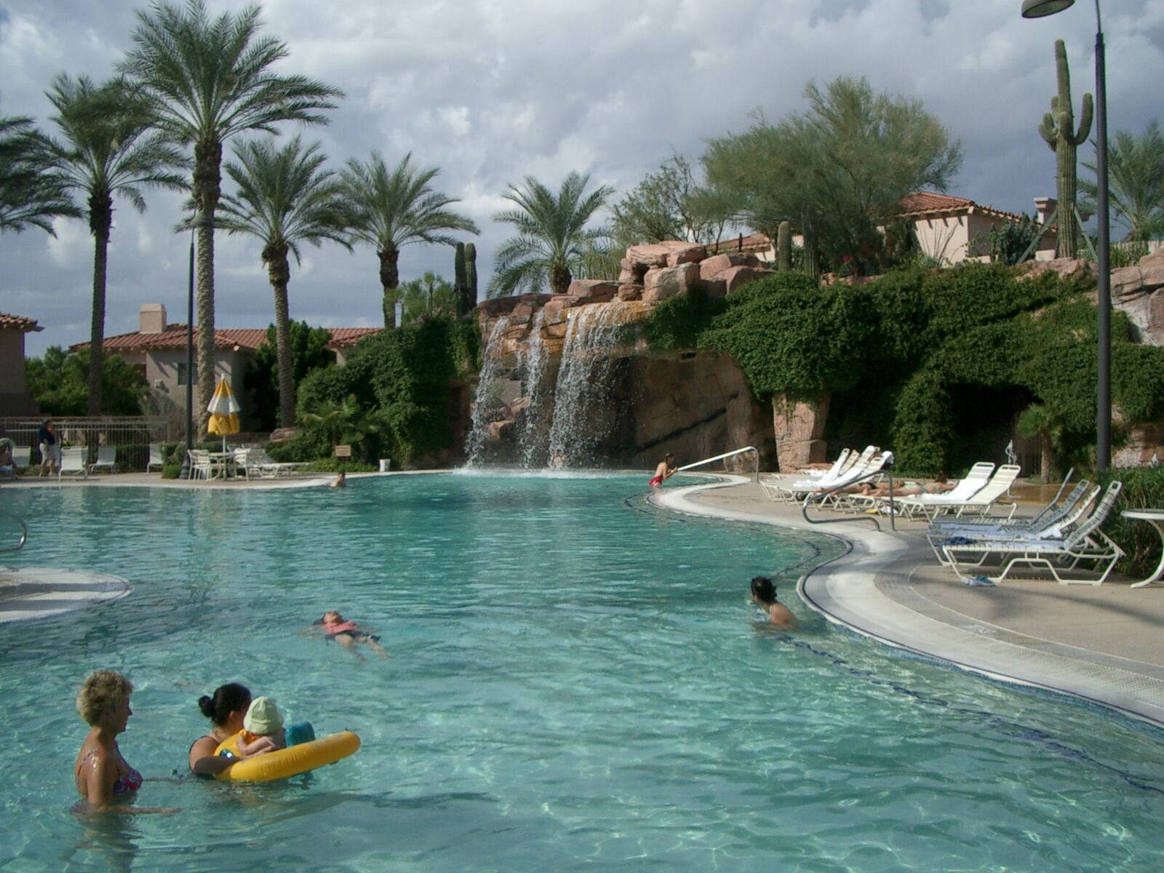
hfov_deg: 52.6
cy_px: 436
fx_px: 1177
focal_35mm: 35
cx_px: 582
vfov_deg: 40.7
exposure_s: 1/1000
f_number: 4.3
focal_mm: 5.8
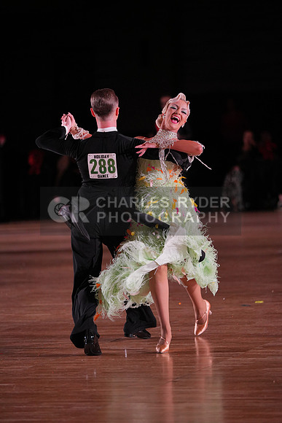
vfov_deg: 10.3
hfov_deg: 6.9
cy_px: 212
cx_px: 141
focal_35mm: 200
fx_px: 2348
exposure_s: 1/800
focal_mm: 200
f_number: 2.8
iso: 1600
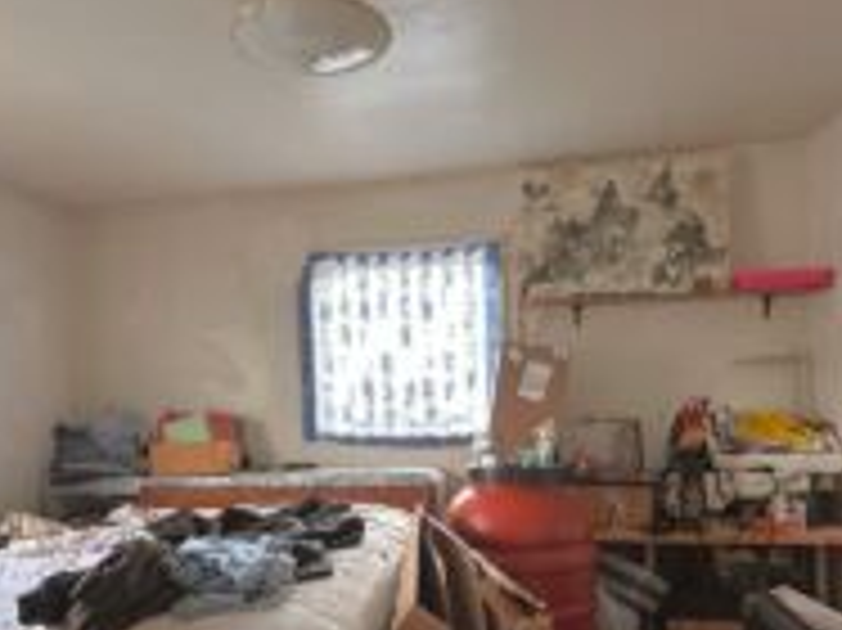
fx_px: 729
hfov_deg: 59.5
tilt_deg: -1.5
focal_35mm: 30
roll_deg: +1.5
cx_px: 338
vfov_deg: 46.0
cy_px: 423
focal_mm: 2.2
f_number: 2.2
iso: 200
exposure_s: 1/99
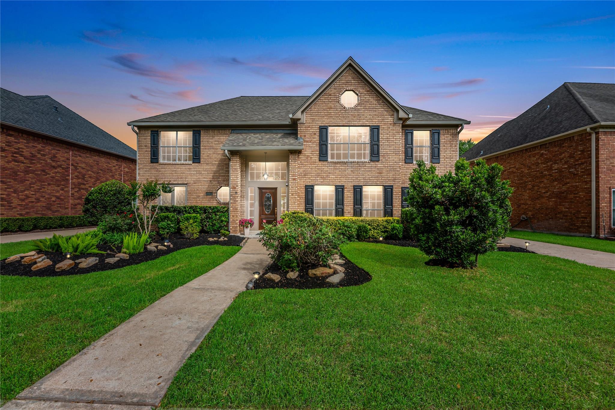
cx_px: 308
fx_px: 239
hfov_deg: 104.2
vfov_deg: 81.2
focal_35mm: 14
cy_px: 205
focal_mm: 14
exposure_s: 1/800
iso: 100
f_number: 9
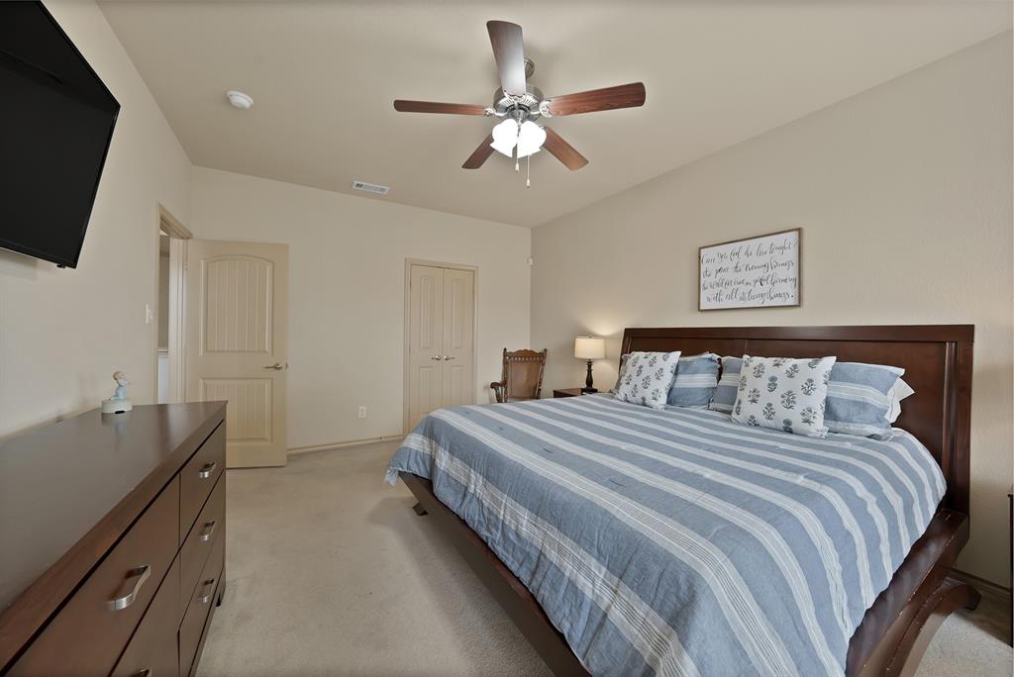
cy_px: 338
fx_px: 338
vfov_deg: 90.1
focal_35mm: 12
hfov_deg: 112.6
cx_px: 507
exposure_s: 1/4
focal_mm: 12
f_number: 9
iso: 640
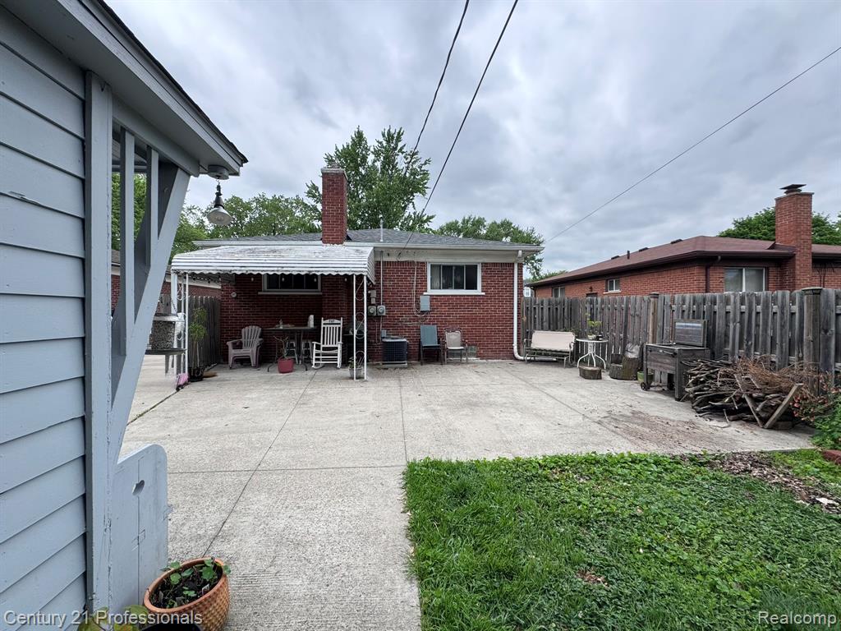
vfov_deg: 85.7
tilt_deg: -0.9
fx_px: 340
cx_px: 420
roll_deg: -0.4
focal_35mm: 14
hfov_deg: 102.1
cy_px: 316
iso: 40
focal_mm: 2.22
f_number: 2.2
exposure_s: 1/508
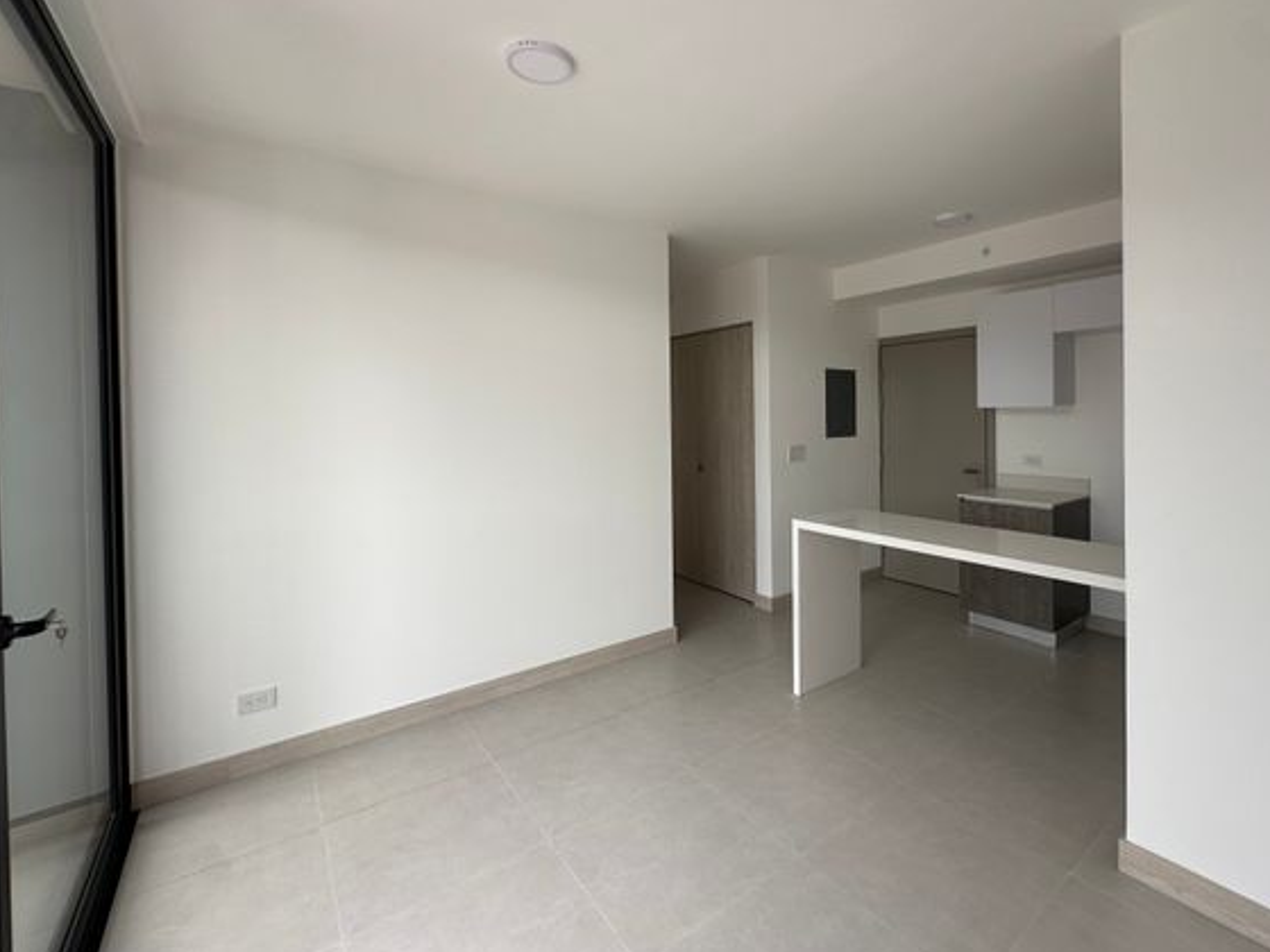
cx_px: 719
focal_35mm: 16
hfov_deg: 94.0
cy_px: 422
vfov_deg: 77.8
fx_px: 587
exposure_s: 1/138
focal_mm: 2.22
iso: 40
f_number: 2.2
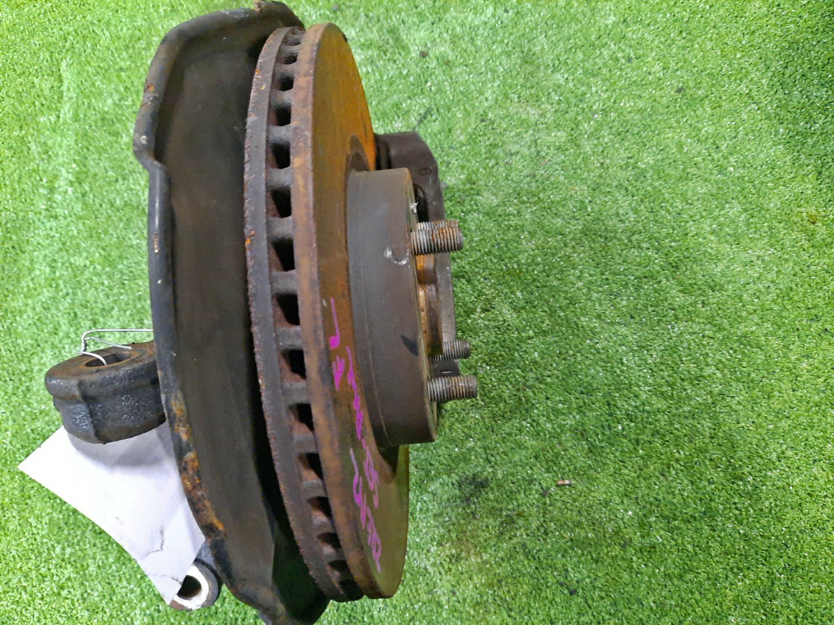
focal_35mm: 25
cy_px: 312
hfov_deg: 69.4
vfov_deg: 54.9
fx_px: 602
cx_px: 417
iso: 633
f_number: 2
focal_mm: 4.6
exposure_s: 1/25
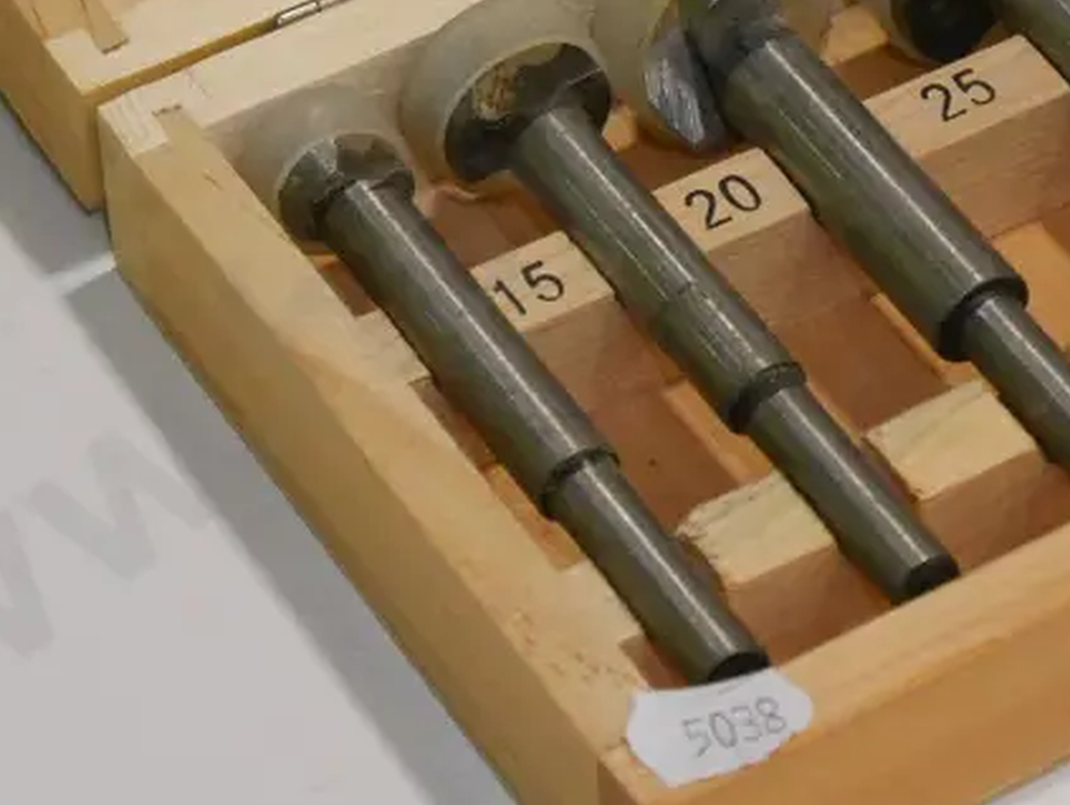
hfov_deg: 12.7
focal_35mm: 155
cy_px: 29
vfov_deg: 9.5
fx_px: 4795
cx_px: 749
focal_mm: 32
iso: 3200
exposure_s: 1/250
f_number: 5.6
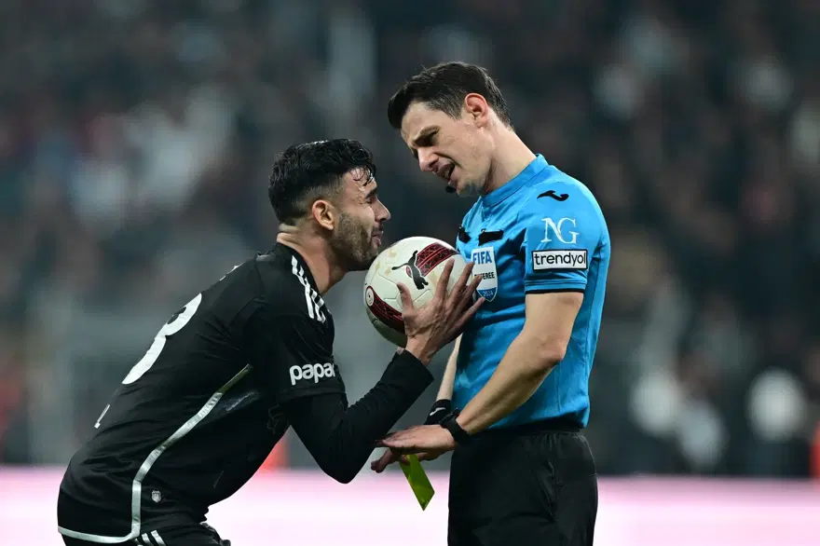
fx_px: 9107
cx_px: 410
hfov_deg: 5.2
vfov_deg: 3.4
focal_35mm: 400
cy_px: 273
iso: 1600
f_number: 2.8
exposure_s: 1/1600
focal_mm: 400
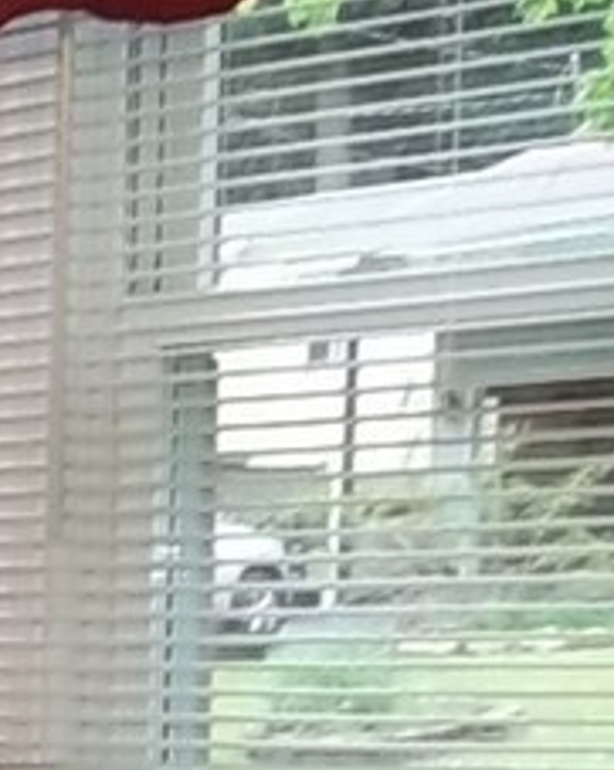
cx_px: -1031
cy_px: 1140
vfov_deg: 13.0
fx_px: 3209
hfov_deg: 9.3
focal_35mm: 141
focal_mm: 5.7
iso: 80
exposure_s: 1/30
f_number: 2.9
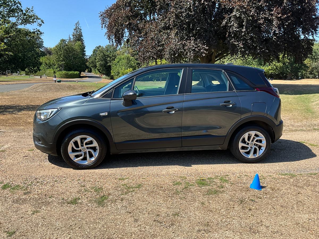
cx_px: 160
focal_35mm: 29
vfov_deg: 48.2
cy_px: 120
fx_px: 267
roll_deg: -3.7
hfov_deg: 61.7
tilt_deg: -7.9
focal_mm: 3
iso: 25
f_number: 1.8
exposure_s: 1/1076
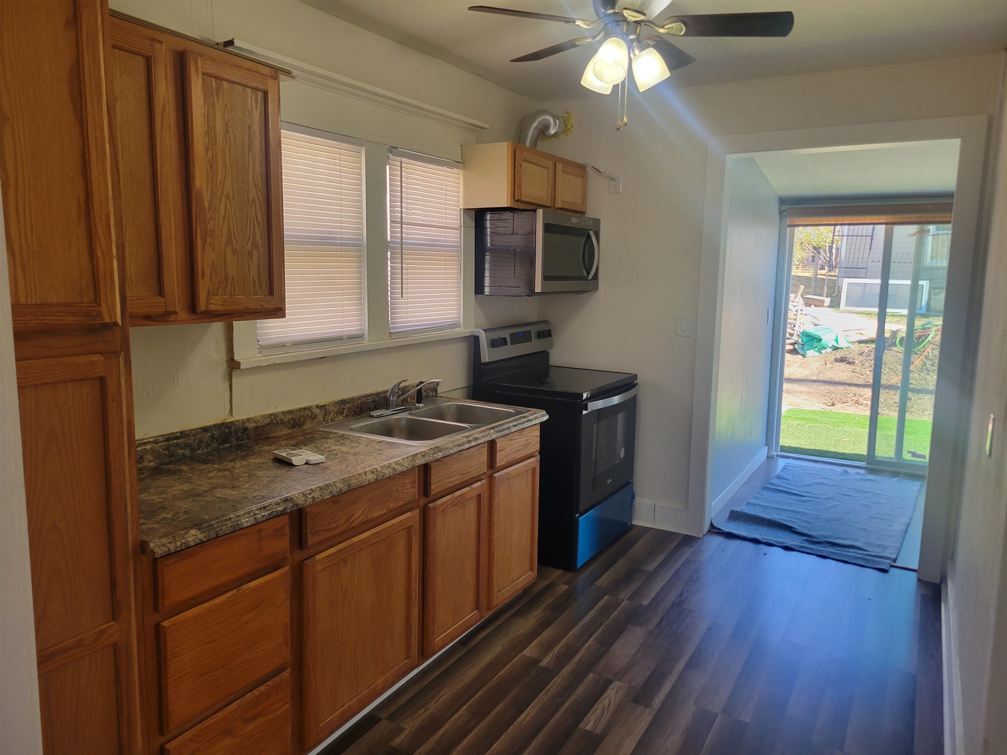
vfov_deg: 53.1
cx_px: 504
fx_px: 756
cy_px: 378
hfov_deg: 67.3
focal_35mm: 26
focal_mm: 5.4
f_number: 1.8
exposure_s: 1/120
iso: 100
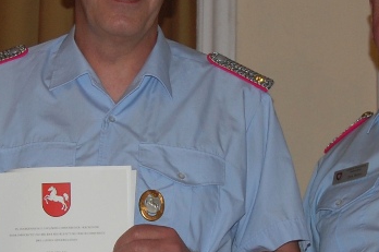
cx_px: 135
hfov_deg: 11.7
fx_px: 1850
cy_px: 202
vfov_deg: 7.8
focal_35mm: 176
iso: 400
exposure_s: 1/60
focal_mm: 34
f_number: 4.5
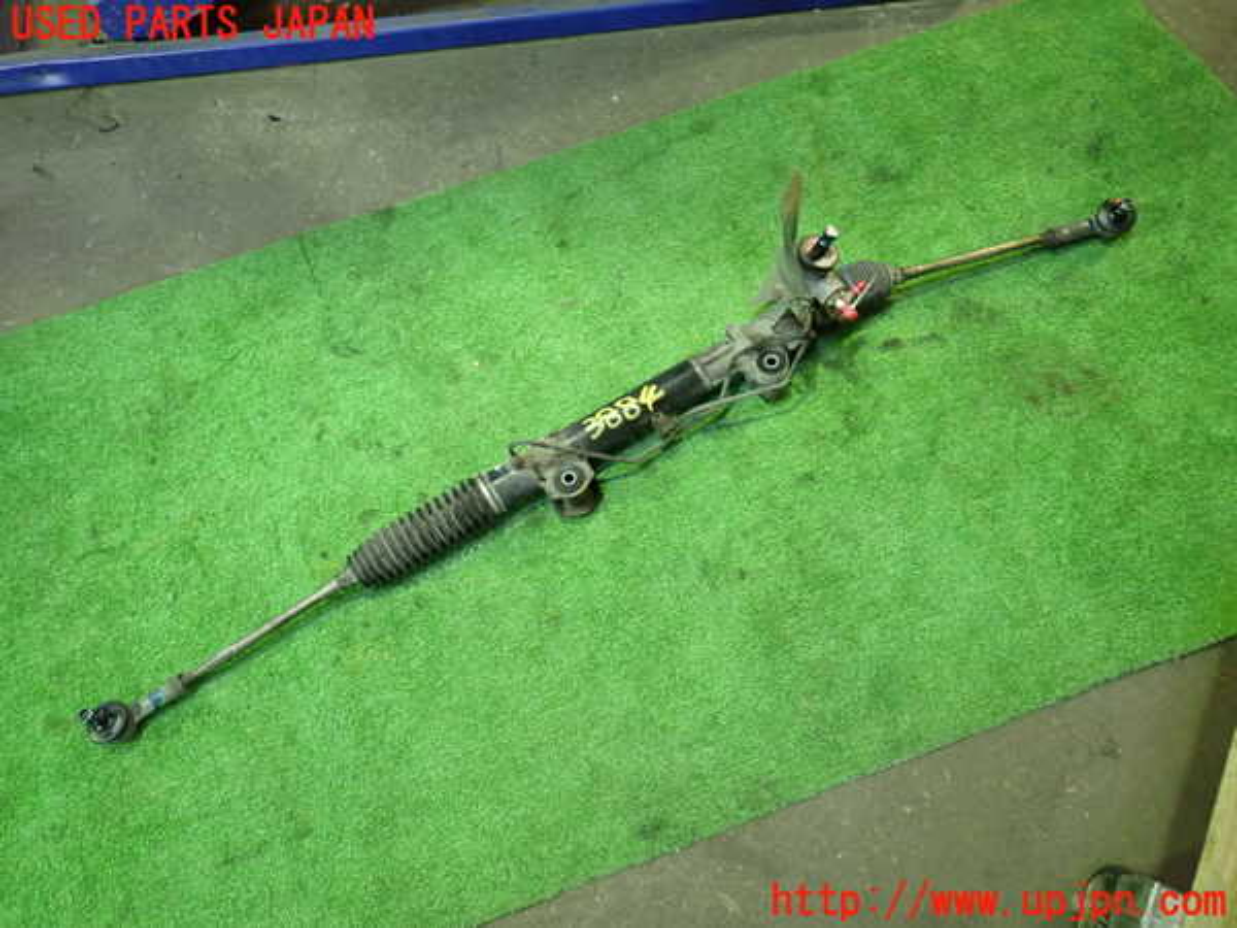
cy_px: 464
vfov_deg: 54.9
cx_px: 618
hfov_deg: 69.4
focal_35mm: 25
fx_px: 893
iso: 500
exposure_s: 1/30
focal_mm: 4.5
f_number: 2
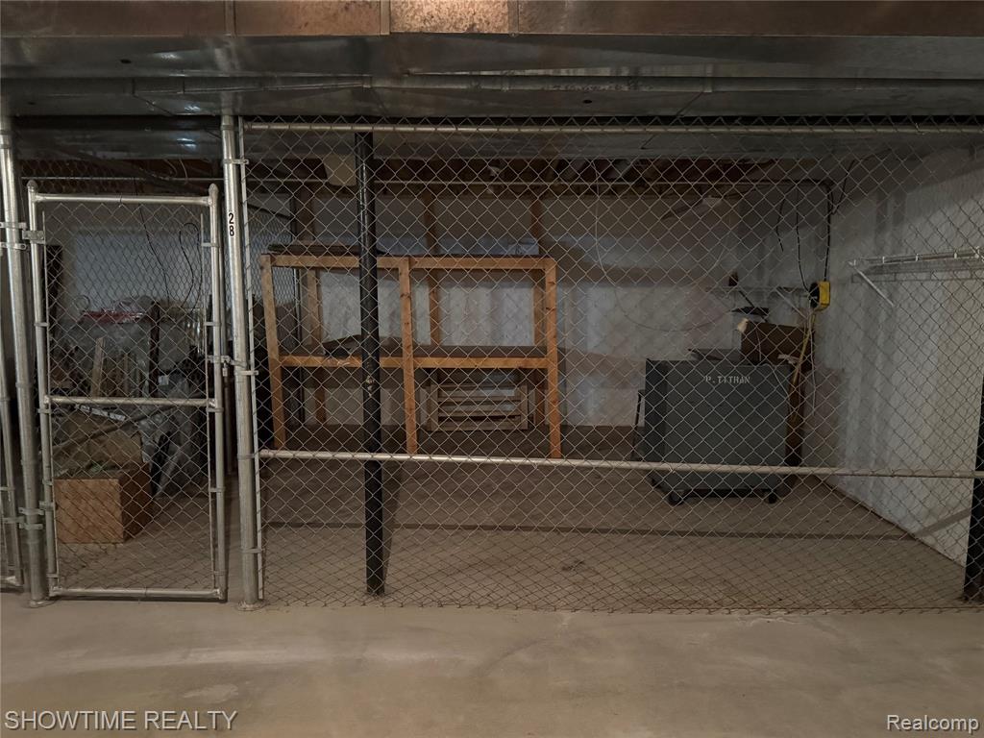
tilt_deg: -6.6
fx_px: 682
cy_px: 369
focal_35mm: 24
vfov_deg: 56.8
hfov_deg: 71.6
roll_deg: -0.7
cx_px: 492
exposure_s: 1/30
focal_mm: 6.76
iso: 1250
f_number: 1.78
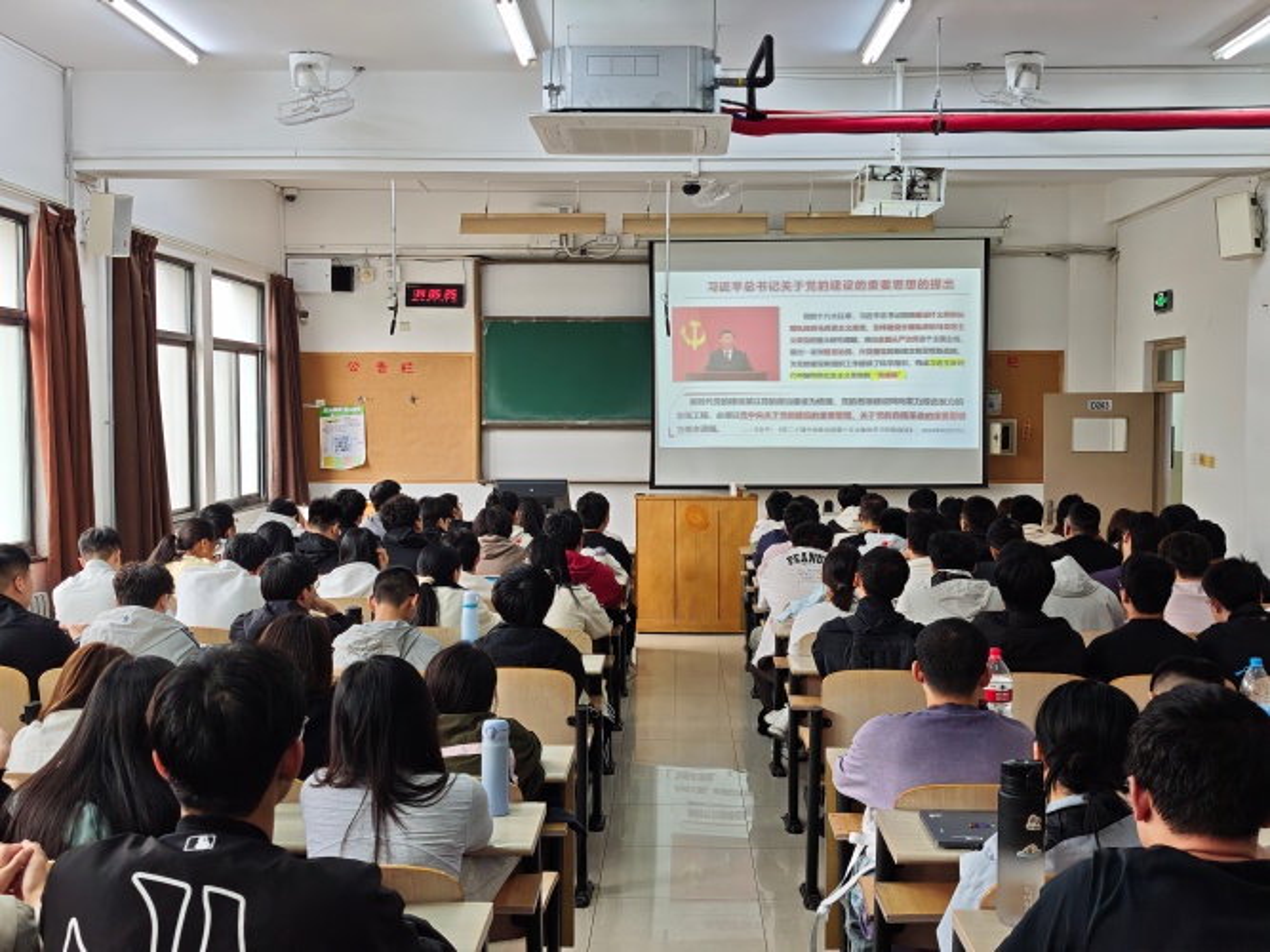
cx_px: 635
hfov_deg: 50.1
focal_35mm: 37
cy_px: 476
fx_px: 1357
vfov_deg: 38.7
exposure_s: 1/60
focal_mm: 6.55
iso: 80
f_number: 1.62
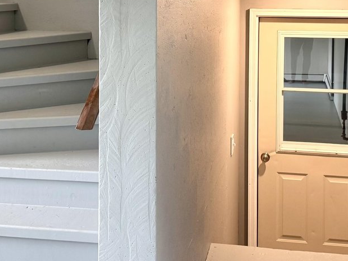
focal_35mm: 62
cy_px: 33
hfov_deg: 31.2
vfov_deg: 23.1
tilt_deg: -4.4
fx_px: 624
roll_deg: -0.7
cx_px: 178
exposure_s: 1/60
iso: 160
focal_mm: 6.76
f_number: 1.78
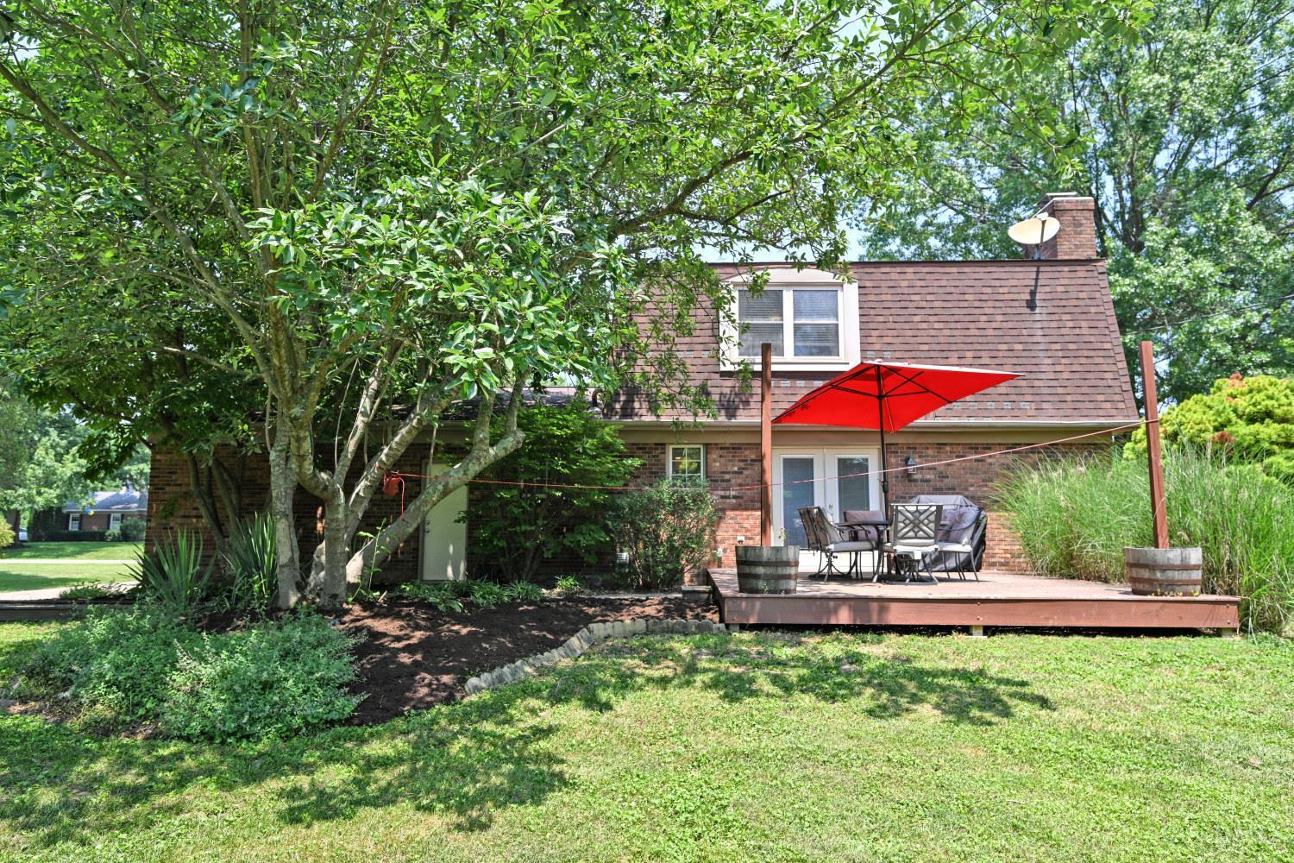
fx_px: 791
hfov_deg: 78.6
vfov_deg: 57.2
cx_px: 647
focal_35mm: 22
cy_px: 432
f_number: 5.6
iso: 140
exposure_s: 1/250
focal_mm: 22
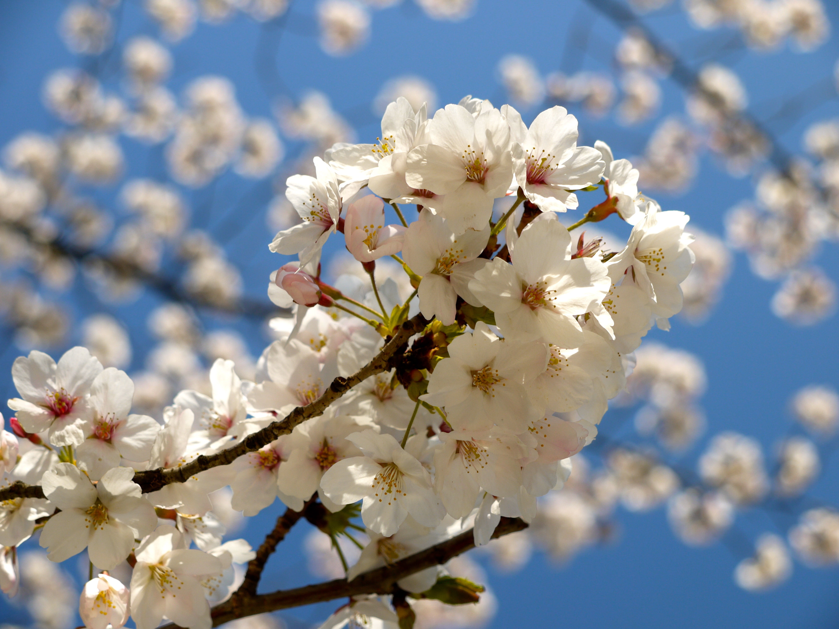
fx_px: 2181
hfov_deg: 21.8
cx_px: 420
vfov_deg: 16.4
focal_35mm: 90
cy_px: 314
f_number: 5.6
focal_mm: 45
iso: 100
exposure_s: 1/200
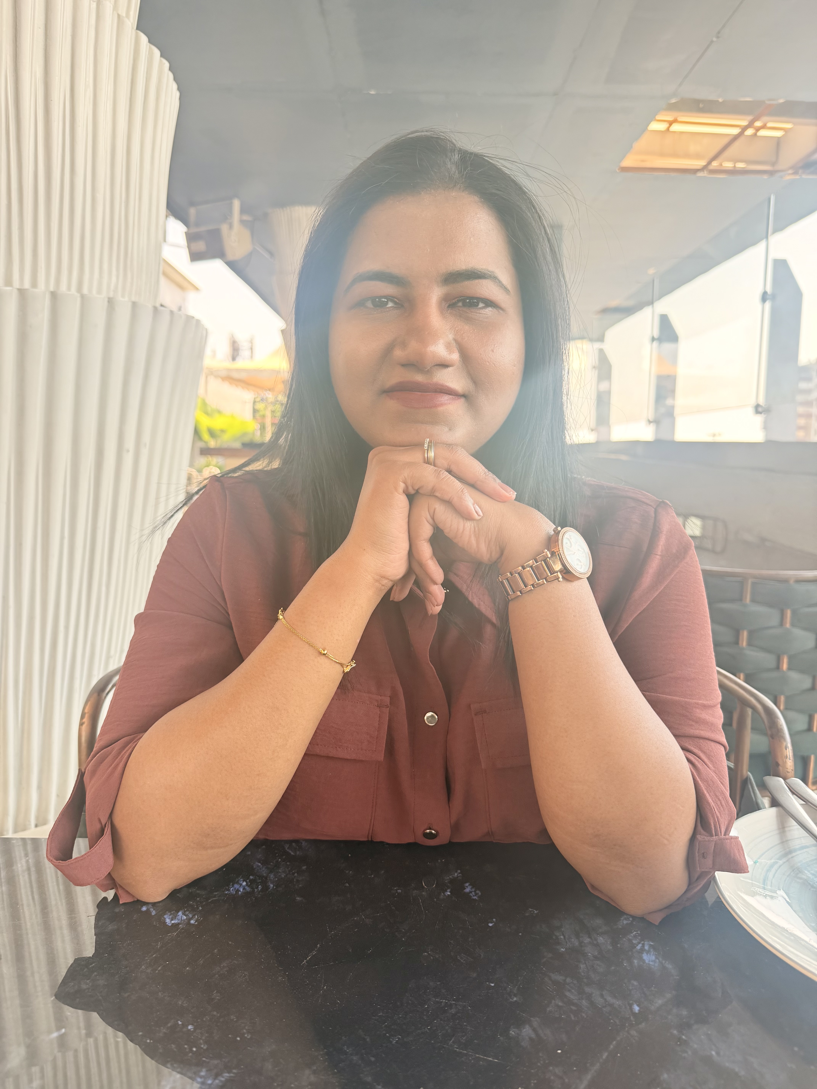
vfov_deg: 71.6
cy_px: 544
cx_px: 408
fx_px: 755
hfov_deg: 56.8
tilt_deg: -7.4
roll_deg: -1.1
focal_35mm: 24
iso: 160
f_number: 1.78
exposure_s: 1/243
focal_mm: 6.76
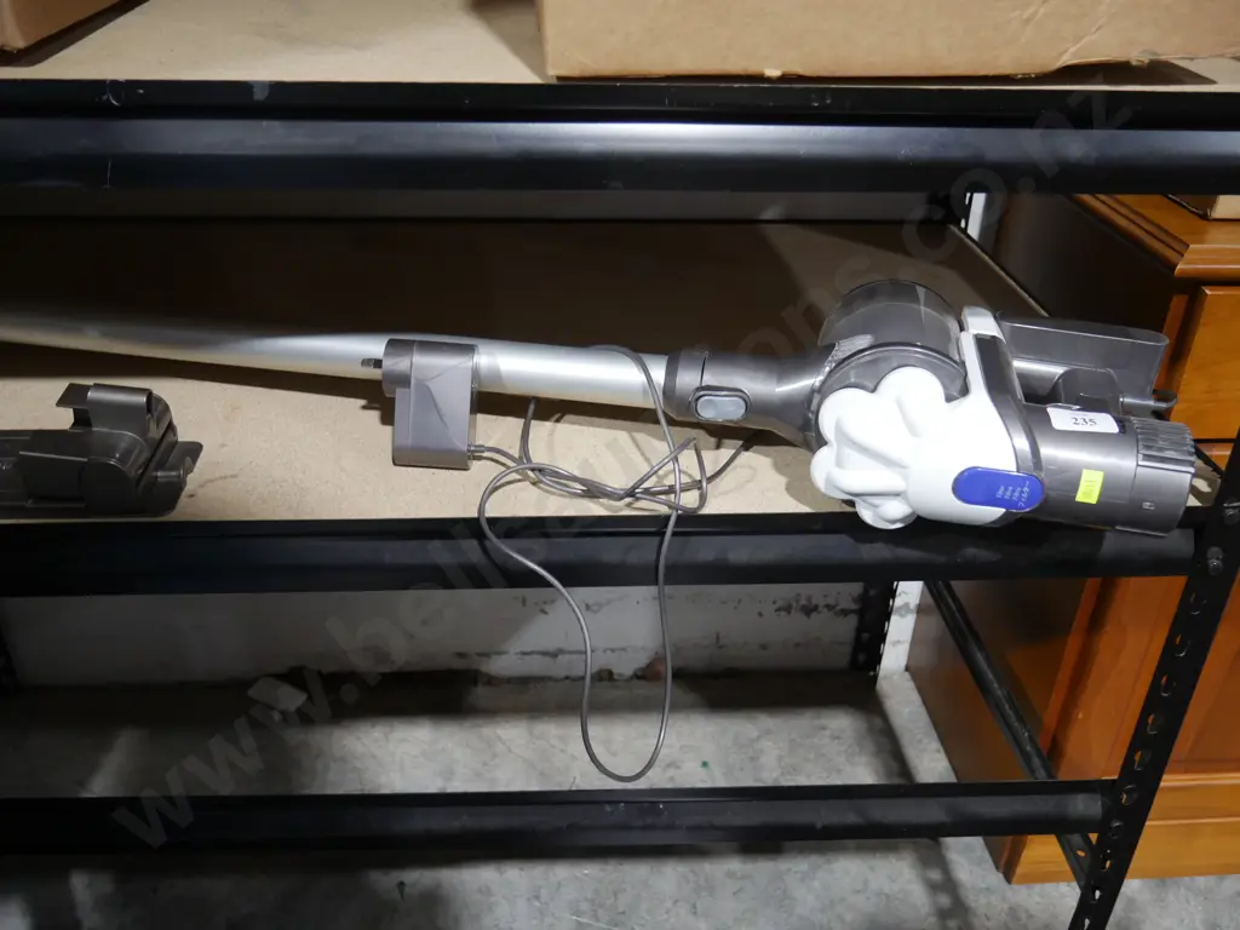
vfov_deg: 46.8
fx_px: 1075
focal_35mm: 30
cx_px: 620
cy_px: 465
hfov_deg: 60.0
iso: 640
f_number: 3.6
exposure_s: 1/60
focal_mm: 15
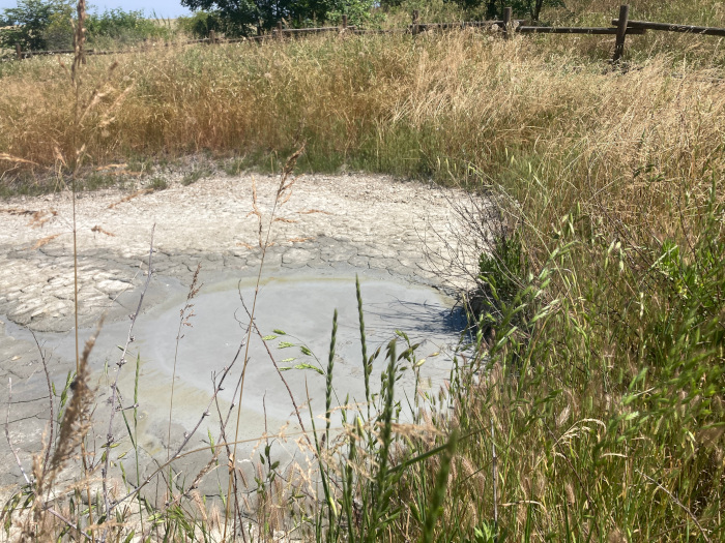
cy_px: 272
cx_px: 362
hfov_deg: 63.4
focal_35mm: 28
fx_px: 586
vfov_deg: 49.7
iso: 20
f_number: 1.8
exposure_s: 1/2288
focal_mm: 3.99
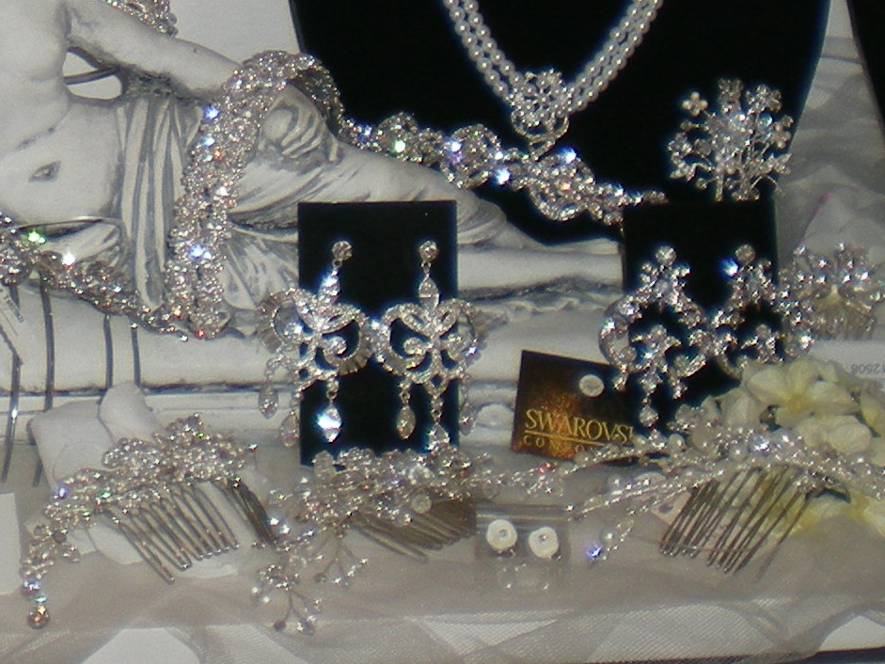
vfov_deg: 11.3
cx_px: -6
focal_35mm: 124
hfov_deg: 15.6
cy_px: -407
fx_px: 3171
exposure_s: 1/60
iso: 50
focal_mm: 6.3
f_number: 3.1
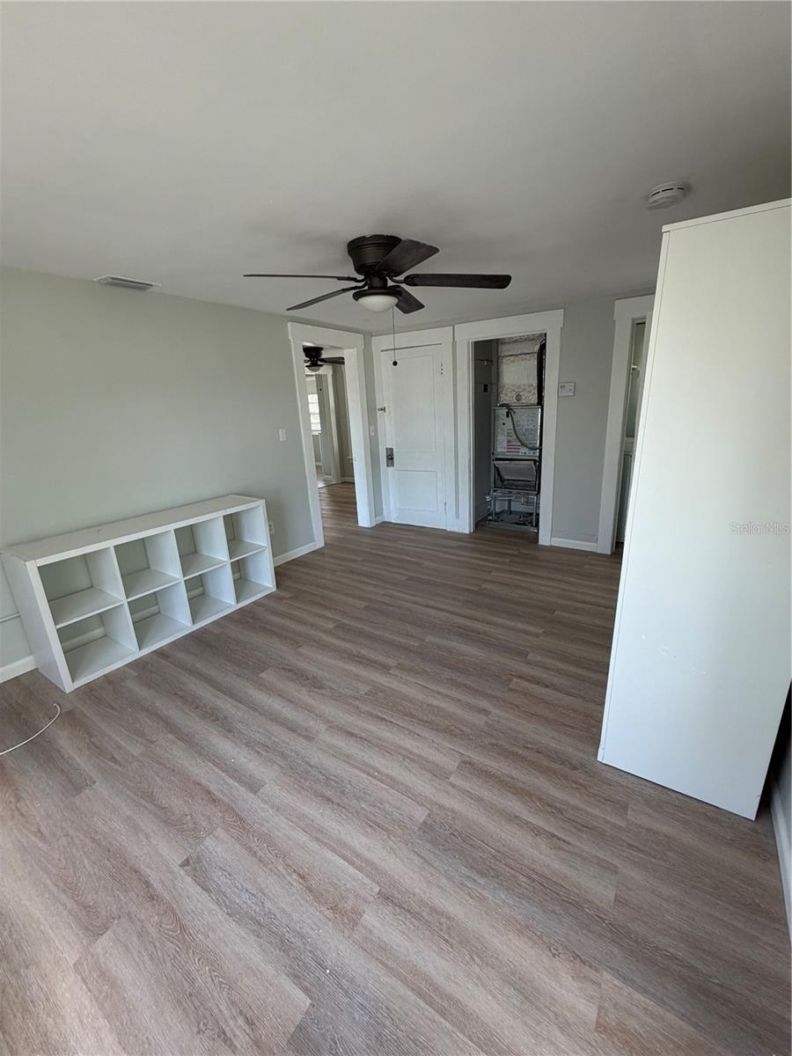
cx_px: 396
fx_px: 427
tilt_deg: -16.2
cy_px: 528
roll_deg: +2.3
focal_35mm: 14
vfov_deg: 102.1
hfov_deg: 85.7
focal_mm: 2.22
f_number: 2.2
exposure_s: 1/121
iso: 160
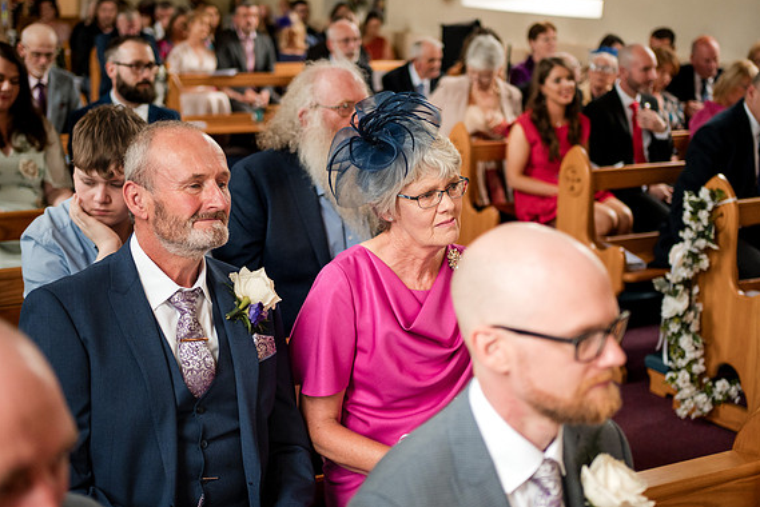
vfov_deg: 25.5
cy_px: 251
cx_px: 386
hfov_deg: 37.5
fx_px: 1119
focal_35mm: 53
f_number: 1.8
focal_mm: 35
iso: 1600
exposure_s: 1/500
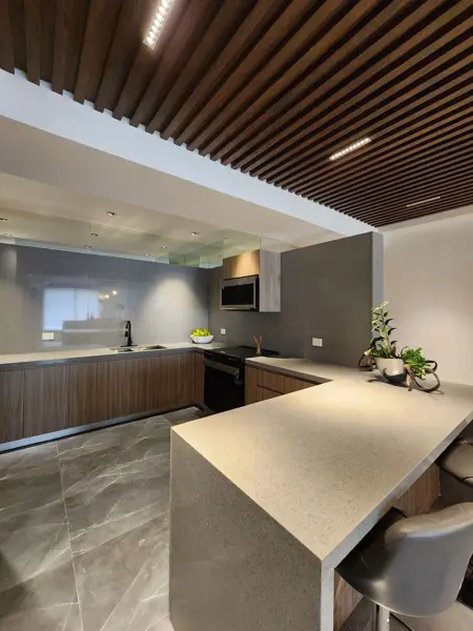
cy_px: 316
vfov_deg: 106.2
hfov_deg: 89.9
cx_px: 236
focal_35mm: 13
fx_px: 237
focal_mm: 2.2
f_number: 2.2
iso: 500
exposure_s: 1/30
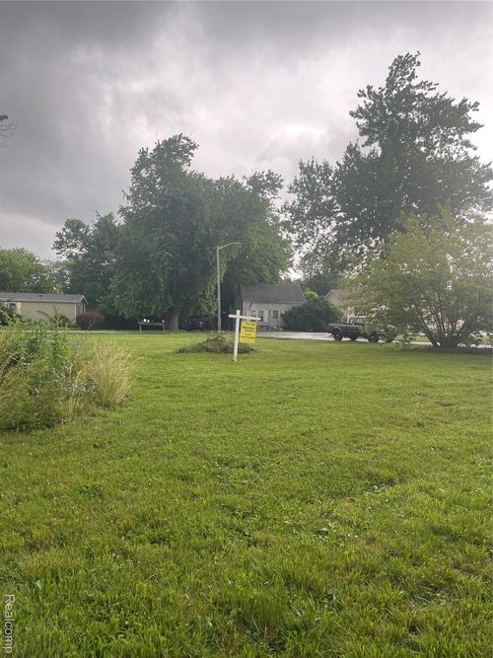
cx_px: 246
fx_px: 494
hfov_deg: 53.0
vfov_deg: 67.3
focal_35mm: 26
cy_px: 329
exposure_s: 1/124
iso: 32
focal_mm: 4.2
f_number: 1.6
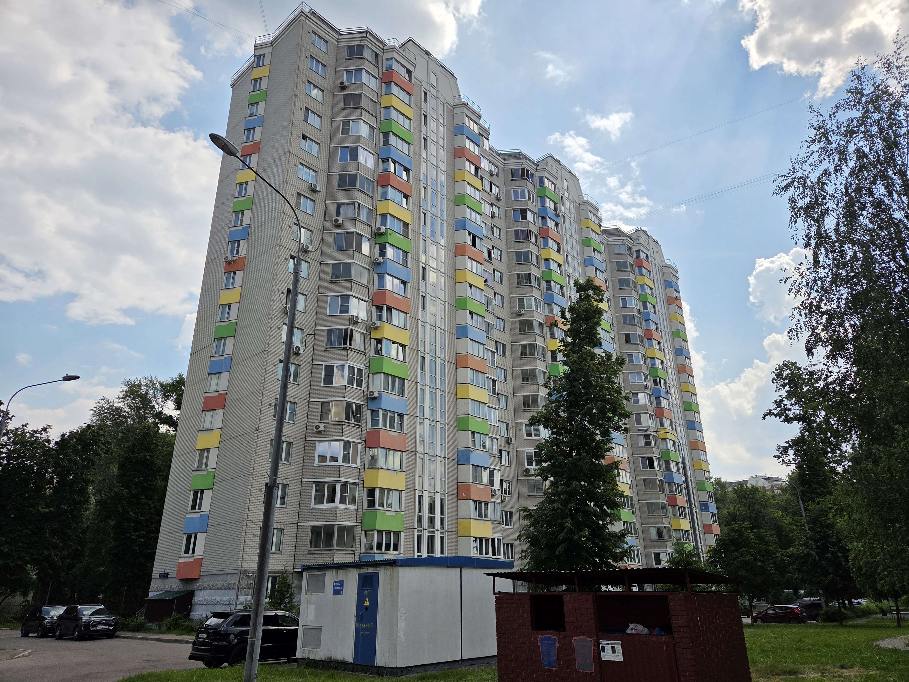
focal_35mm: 23
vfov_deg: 58.9
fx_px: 604
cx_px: 454
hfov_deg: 73.9
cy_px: 341
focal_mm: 5.4
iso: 80
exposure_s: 1/7328
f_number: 1.8
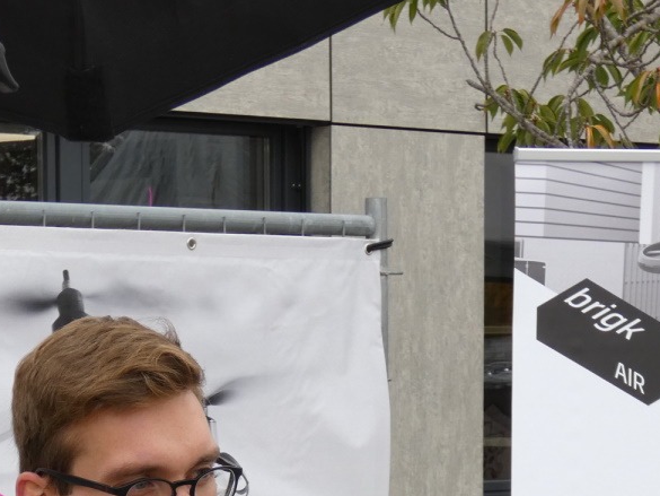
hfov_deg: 12.7
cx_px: 315
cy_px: 573
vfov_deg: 9.5
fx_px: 2956
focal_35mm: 155
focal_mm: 11.3
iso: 80
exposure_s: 1/160
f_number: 4.2
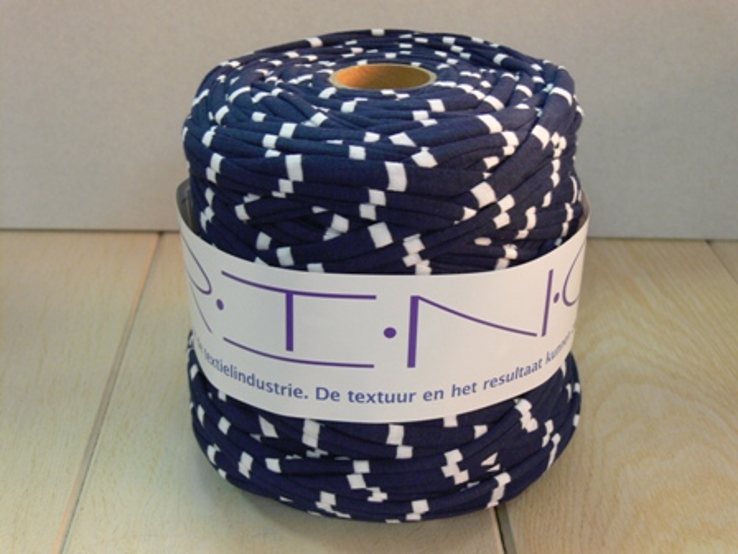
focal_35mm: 49
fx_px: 1045
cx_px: 369
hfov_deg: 38.9
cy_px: 277
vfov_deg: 29.7
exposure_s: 1/25
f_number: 3.2
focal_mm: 10.3
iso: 200
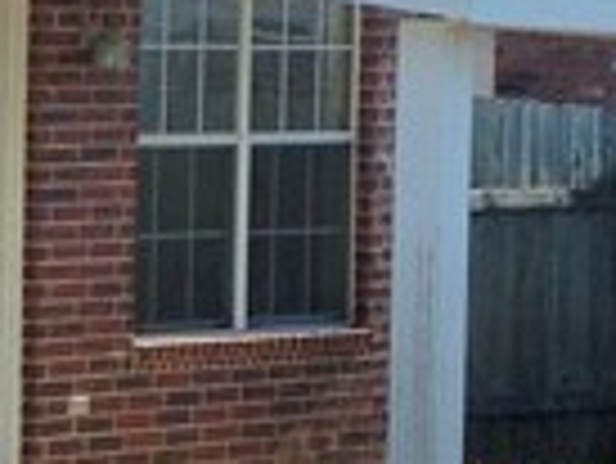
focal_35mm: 247
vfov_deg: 6.0
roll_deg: +0.1
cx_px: -913
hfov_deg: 7.4
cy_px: 153
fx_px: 4399
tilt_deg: -3.7
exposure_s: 1/1004
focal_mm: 4.12
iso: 50
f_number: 2.4
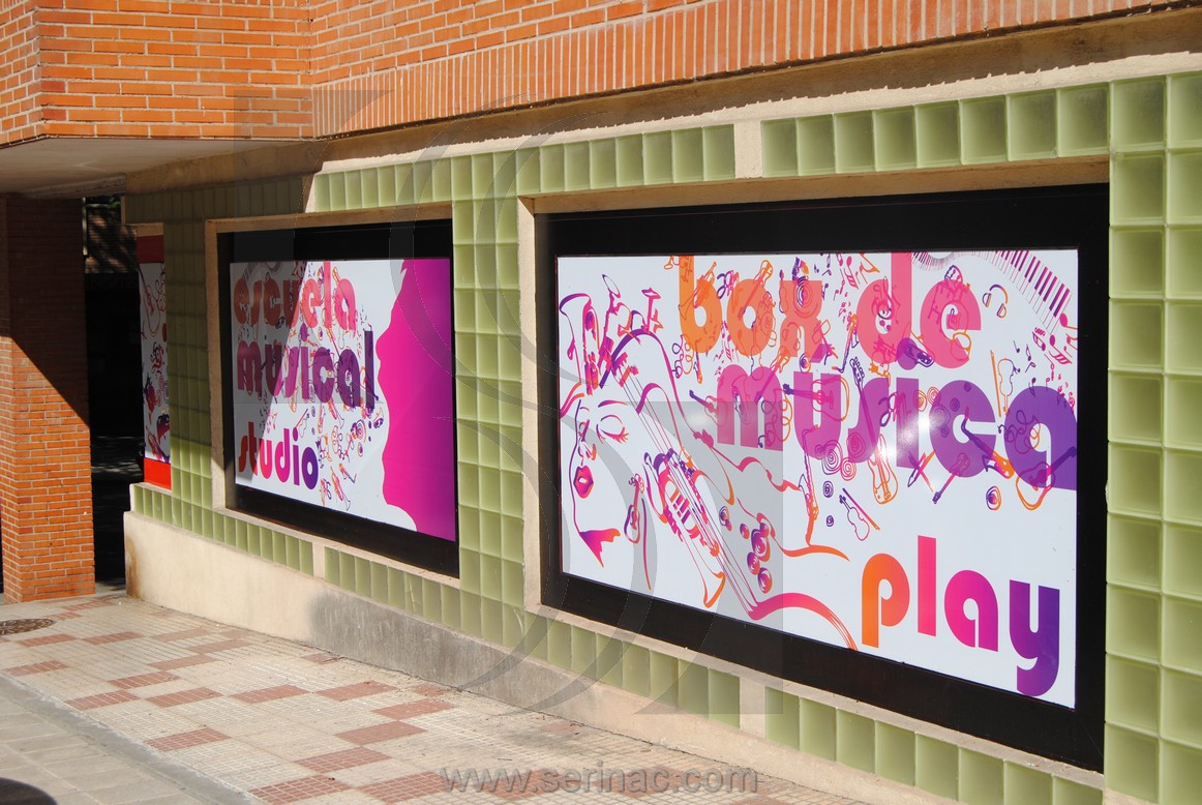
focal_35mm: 52
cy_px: 402
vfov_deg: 25.8
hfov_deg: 37.8
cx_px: 601
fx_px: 1755
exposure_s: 1/320
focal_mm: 35
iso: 100
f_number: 9
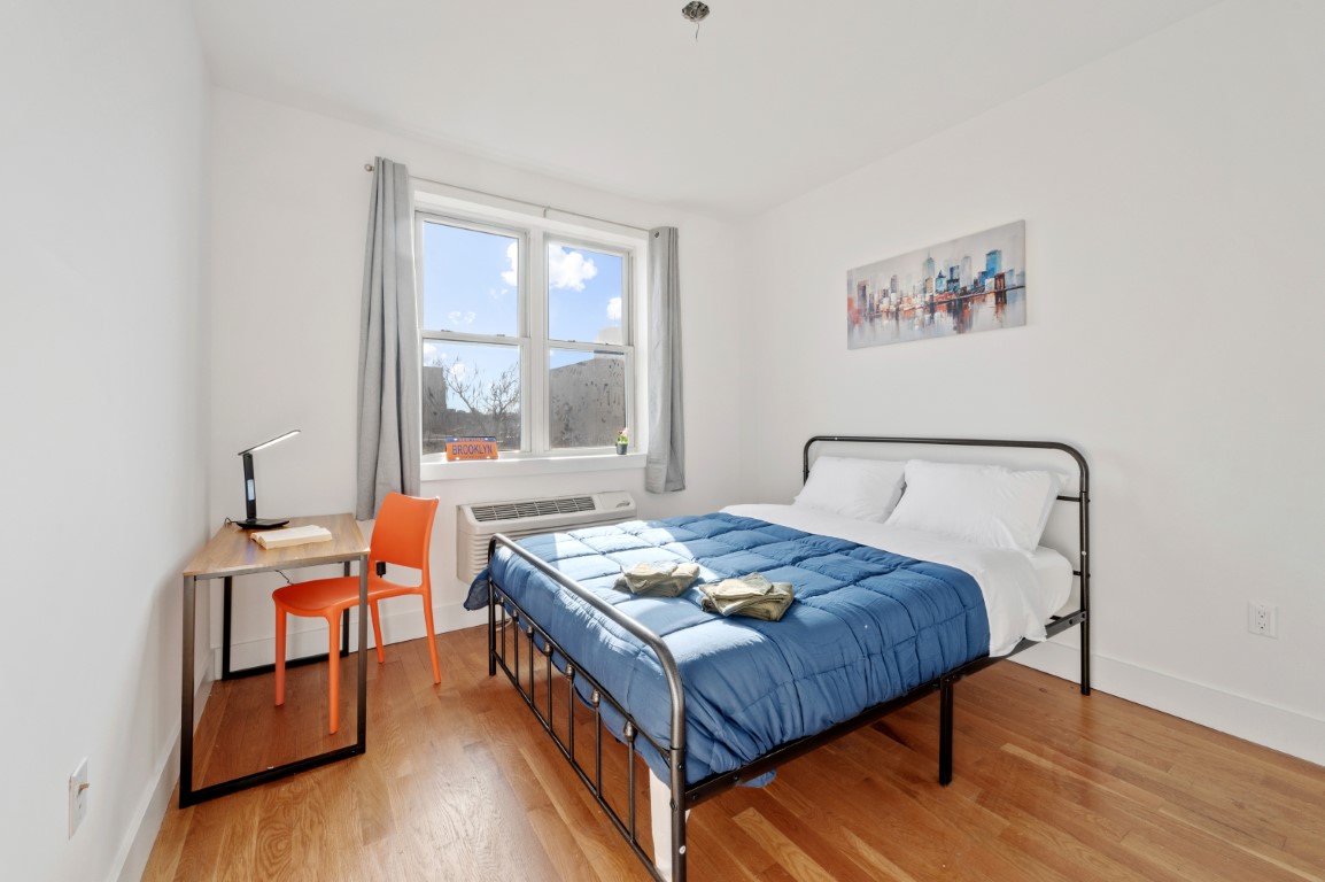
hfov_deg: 104.3
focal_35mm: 14
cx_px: 662
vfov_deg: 81.1
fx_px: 515
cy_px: 441
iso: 320
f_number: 11
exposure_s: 1/13
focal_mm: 14
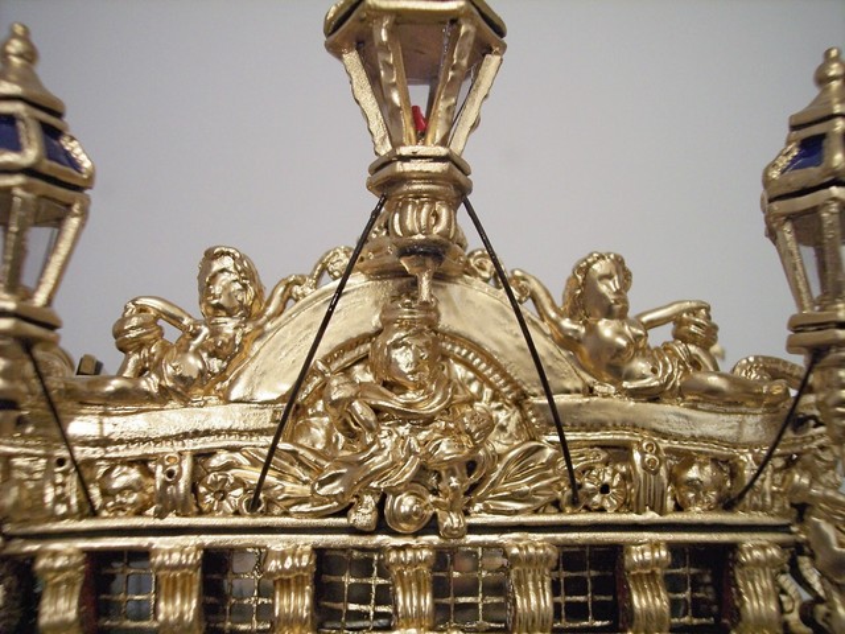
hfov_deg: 47.9
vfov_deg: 36.8
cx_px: 422
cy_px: 317
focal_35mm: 39
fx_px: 952
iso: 200
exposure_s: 1/15
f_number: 3.4
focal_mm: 8
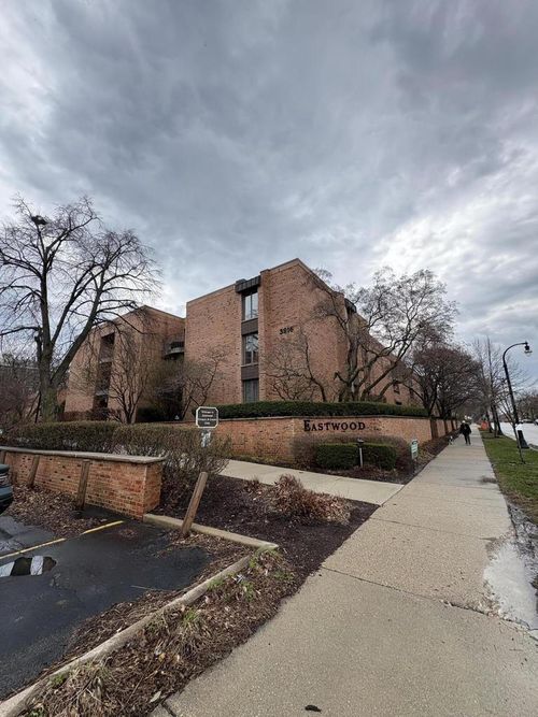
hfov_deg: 85.7
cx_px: 269
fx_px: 290
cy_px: 358
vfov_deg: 102.1
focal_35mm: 14
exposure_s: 1/1506
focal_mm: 2.22
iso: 50
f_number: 2.2
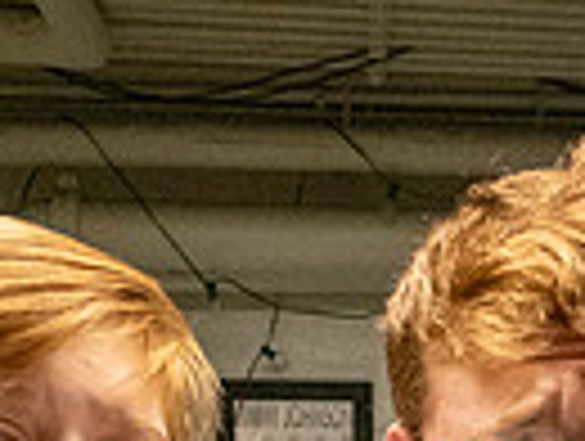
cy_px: 767
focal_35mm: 60
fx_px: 1016
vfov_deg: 19.3
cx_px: 468
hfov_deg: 31.3
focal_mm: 14
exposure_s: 1/500
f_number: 4
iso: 12800
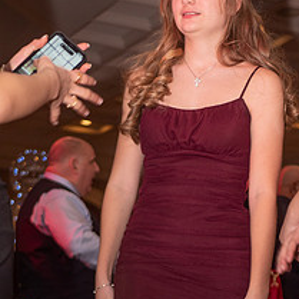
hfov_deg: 18.2
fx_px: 928
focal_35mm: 95
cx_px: 207
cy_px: 250
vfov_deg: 18.1
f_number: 1.7
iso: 640
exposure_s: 1/100
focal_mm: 25
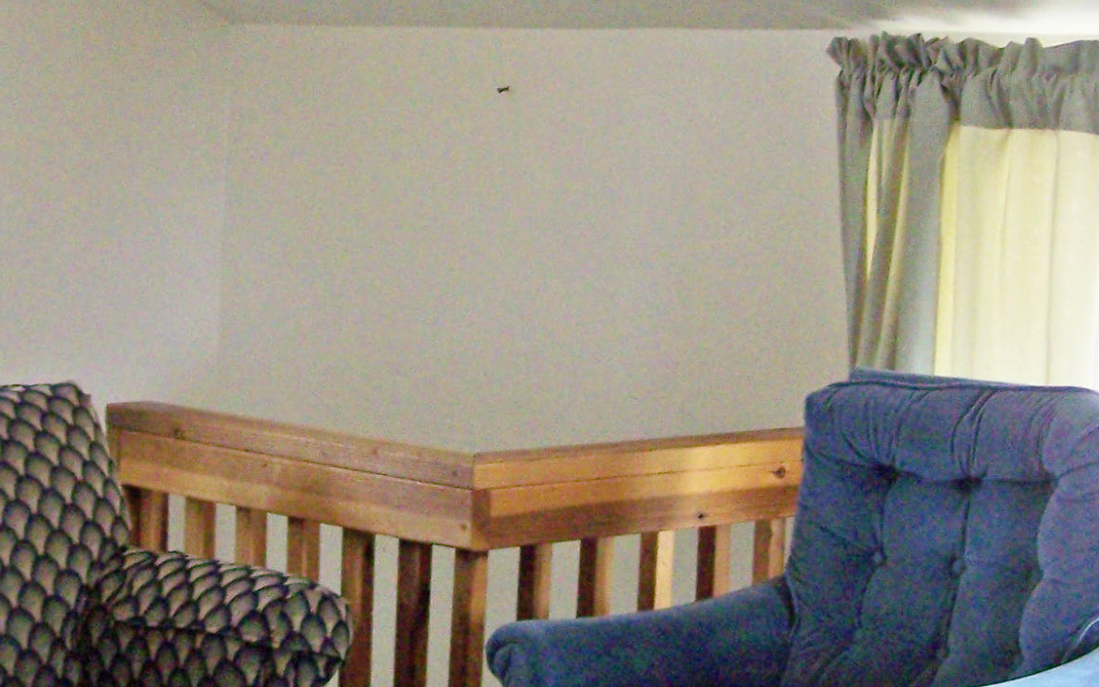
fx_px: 3085
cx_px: 308
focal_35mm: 103
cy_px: 244
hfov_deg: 20.1
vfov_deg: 12.7
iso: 125
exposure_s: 1/30
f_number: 2.8
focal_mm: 6.3
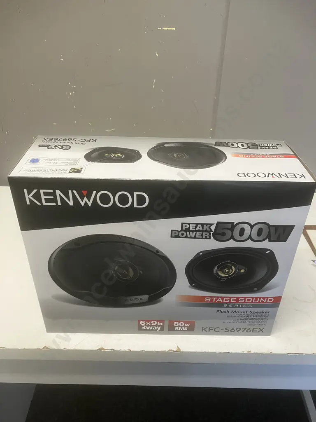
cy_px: 211
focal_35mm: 28
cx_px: 158
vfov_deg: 63.4
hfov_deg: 49.7
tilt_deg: -33.3
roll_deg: -0.8
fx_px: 341
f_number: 1.8
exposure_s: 1/50
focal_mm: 3.99
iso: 80
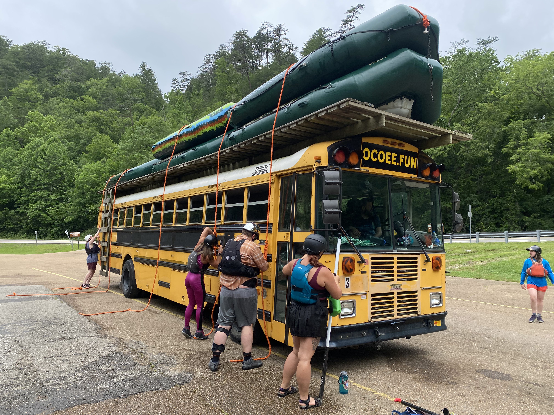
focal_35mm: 26
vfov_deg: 53.1
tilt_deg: +4.6
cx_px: 277
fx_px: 416
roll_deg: -1.5
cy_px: 208
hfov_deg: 67.3
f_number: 1.8
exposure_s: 1/2141
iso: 32
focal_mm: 4.25
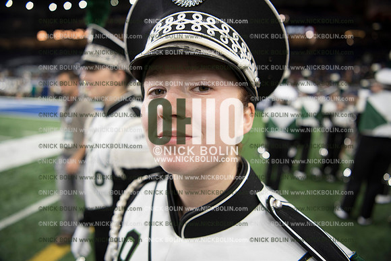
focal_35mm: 24
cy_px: 130
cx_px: 196
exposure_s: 1/800
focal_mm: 24
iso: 1250
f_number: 2.8
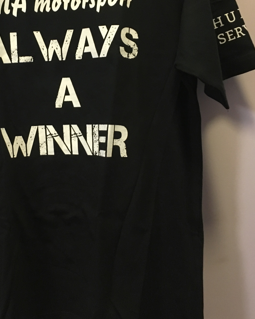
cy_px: 105
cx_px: 63
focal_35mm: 46
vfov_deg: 39.8
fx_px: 434
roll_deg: +2.7
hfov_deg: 32.1
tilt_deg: -1.0
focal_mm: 4.15
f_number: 2.2
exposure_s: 1/17
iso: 320
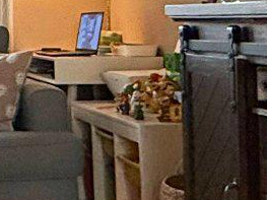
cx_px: -208
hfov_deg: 15.6
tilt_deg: +2.1
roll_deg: -0.6
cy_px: 2
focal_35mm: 109
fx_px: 840
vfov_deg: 13.4
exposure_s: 1/60
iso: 500
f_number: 2.2
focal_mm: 2.22
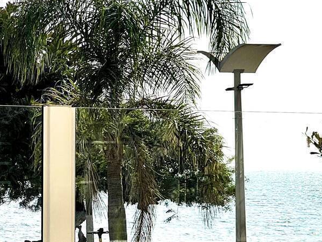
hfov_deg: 12.7
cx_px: 120
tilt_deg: -2.2
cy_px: 200
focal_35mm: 155
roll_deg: -0.7
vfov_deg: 9.5
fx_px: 1442
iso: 20
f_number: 2.2
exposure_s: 1/3425
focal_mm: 7.5
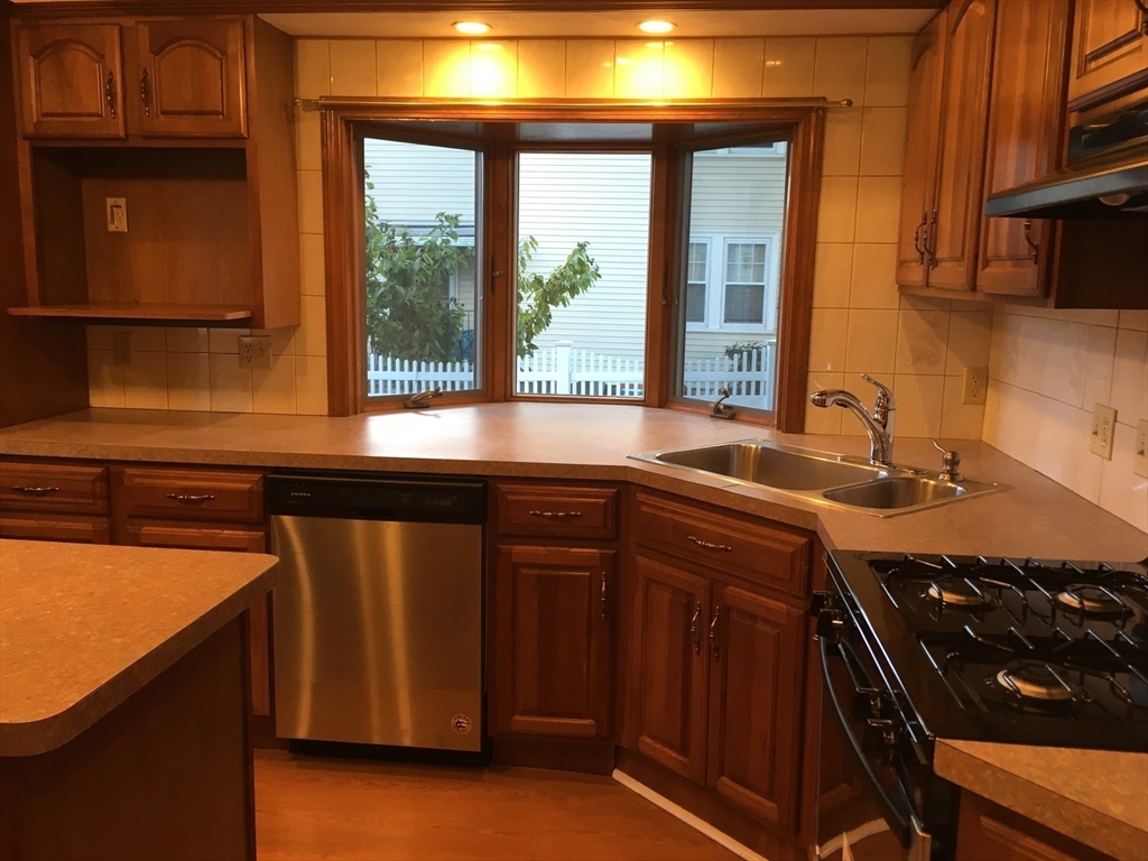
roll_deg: -1.2
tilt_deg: -9.7
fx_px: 962
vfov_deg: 48.2
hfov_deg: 61.7
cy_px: 430
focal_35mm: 29
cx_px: 574
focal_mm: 4.15
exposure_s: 1/30
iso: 50
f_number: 2.2
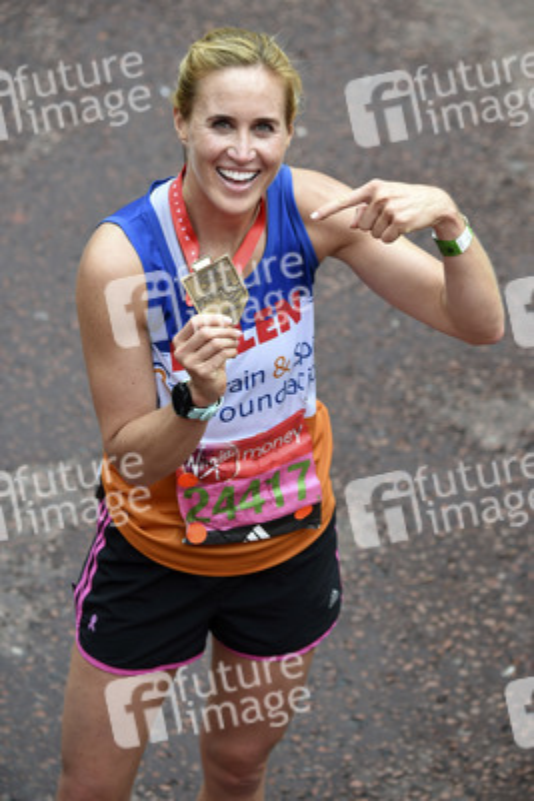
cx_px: 267
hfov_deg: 7.4
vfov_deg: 11.1
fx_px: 4112
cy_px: 400
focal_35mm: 185
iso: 400
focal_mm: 185
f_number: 5.6
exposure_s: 1/400
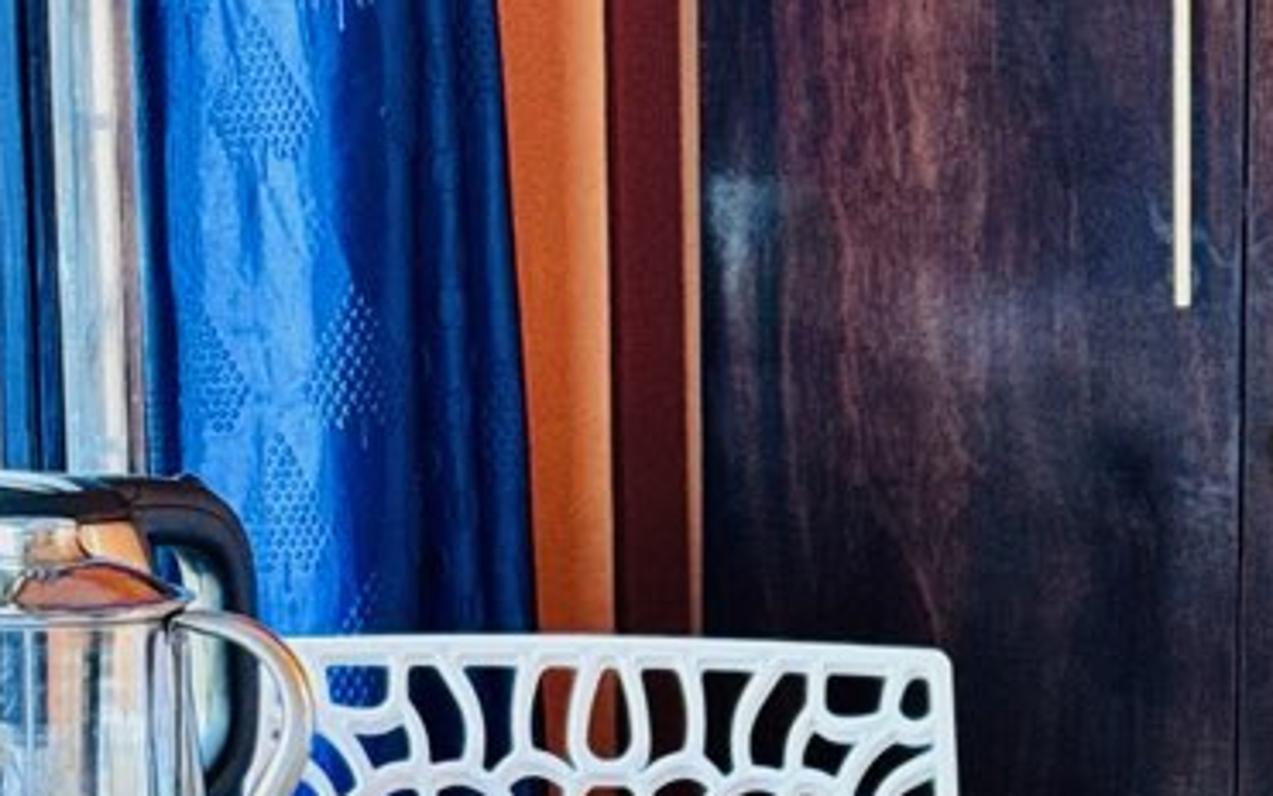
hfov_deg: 13.7
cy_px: 896
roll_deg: -0.2
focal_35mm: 151
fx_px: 5239
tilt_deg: -10.1
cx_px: 1161
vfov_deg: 8.6
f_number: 1.78
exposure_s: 1/60
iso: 160
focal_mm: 6.76
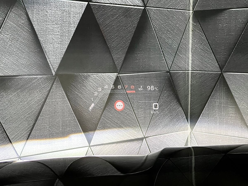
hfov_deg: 25.3
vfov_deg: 19.1
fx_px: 552
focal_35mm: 77
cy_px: 93
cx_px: 124
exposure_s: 1/46
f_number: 2.8
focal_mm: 9
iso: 800
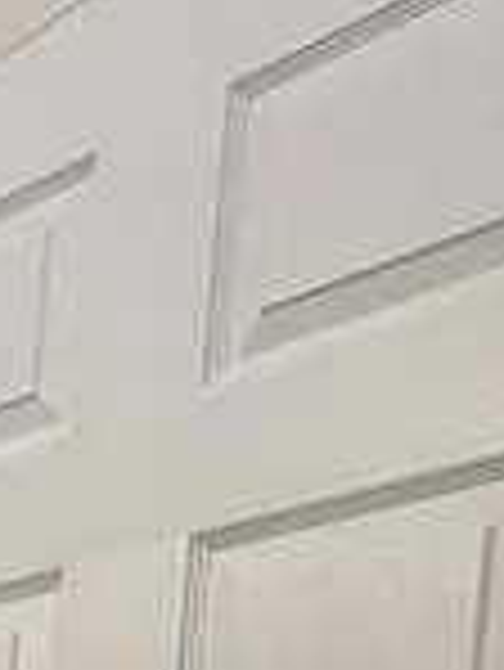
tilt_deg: -3.6
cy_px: 1138
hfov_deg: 10.5
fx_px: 1861
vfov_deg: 17.3
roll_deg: -1.8
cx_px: -1035
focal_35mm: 96
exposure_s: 1/120
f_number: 2.2
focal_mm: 2.22
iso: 64
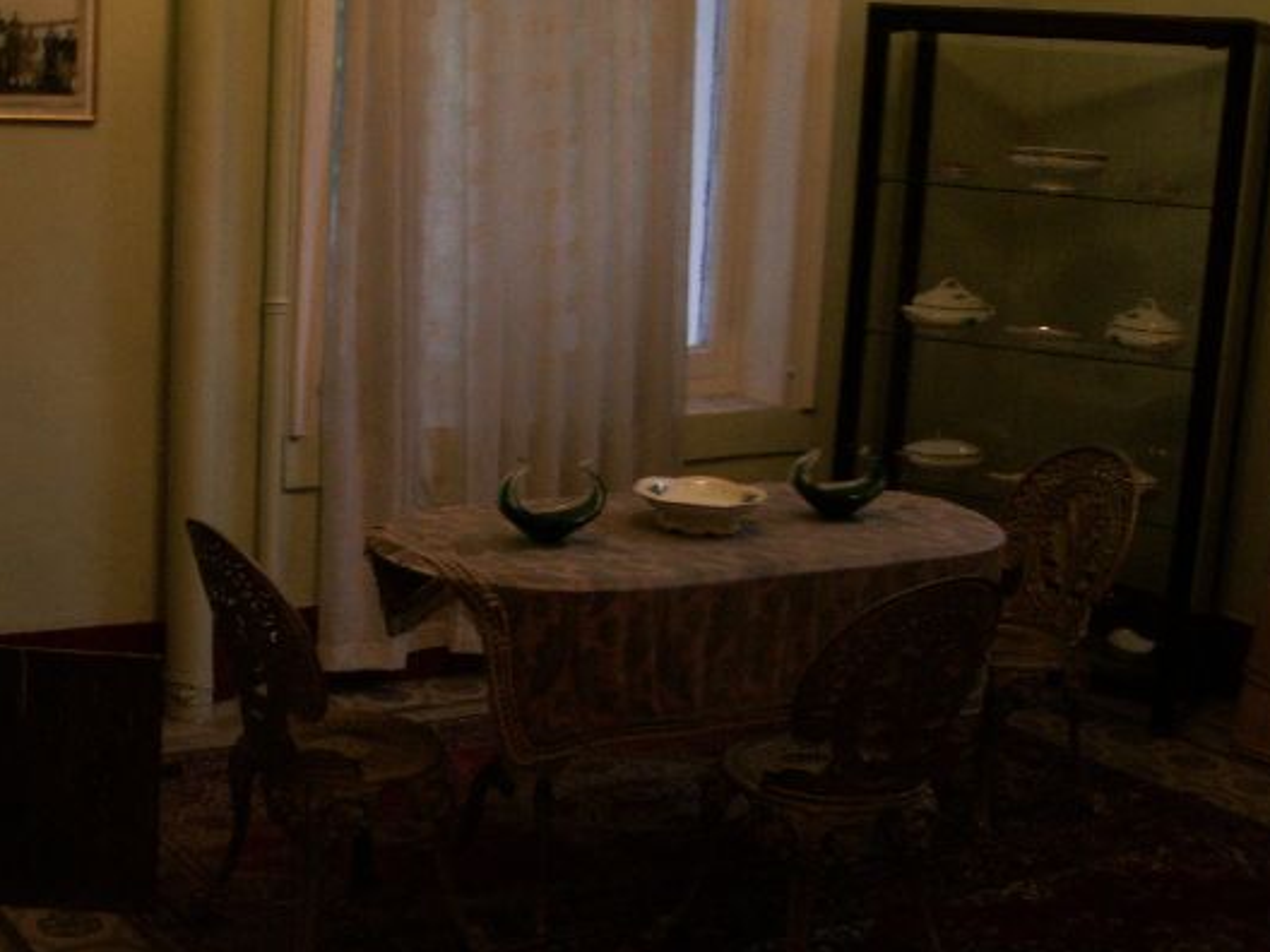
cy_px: 447
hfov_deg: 35.8
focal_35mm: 53
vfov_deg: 27.5
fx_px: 1944
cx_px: 421
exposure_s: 1/15
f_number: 2.6
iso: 200
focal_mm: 5.8
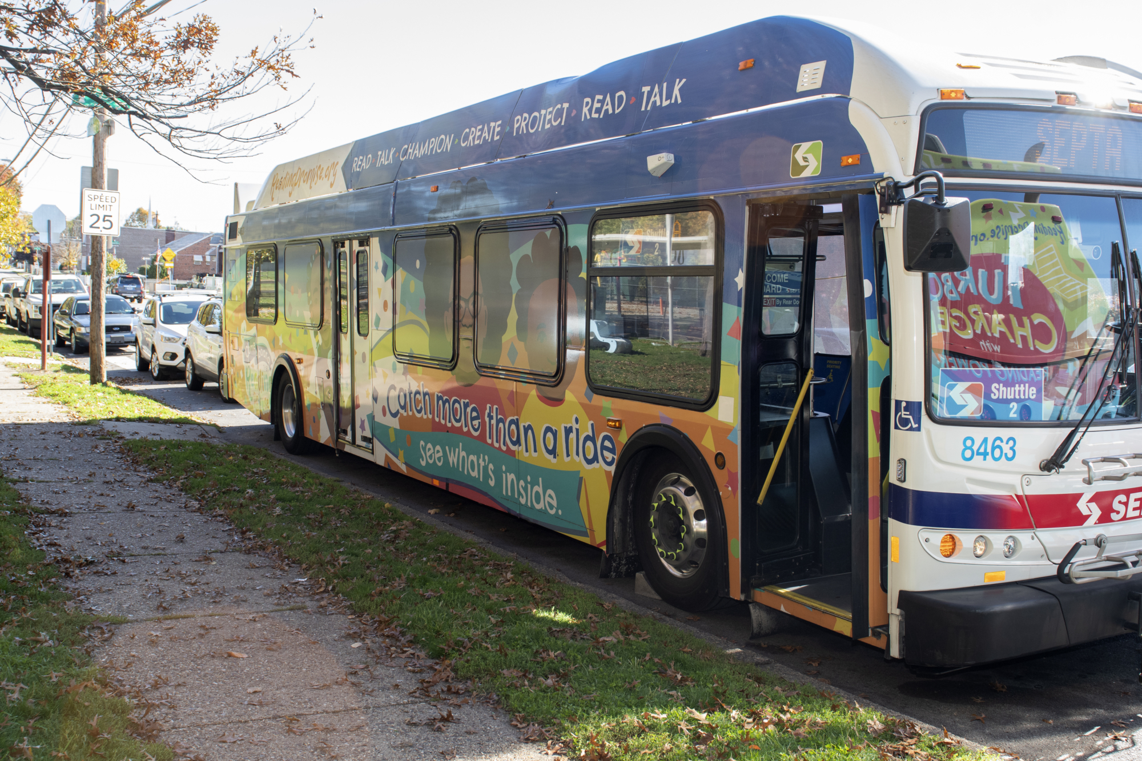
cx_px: 571
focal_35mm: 36
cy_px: 380
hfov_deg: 53.1
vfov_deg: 36.9
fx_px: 1142
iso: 400
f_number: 5.6
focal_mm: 24
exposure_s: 1/200
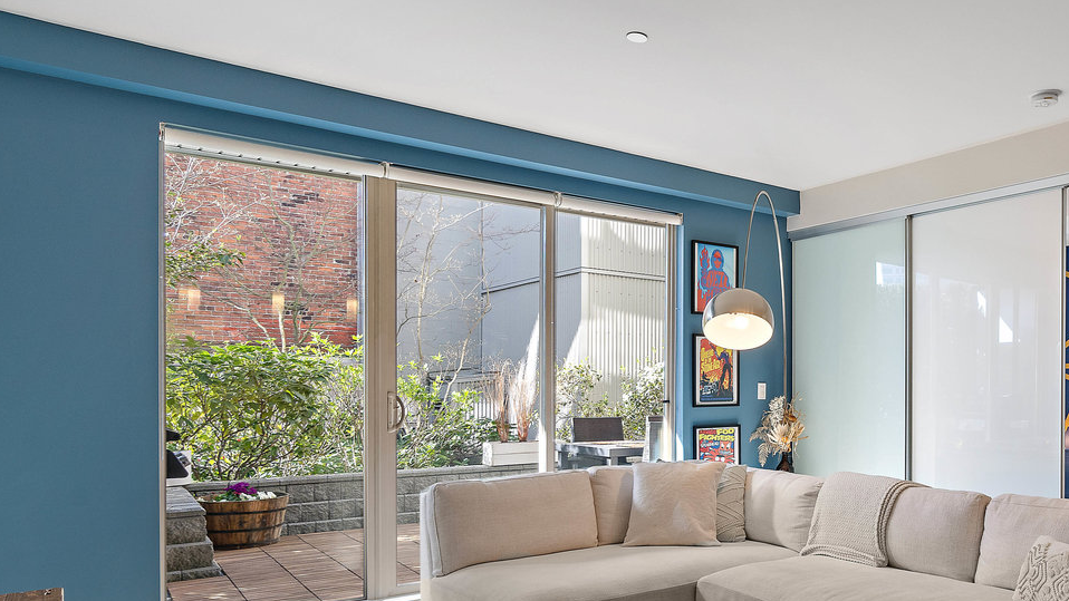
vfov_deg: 41.2
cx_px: 798
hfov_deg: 64.0
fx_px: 794
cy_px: 371
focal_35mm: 28
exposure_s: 1/8
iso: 320
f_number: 7.1
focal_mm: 16
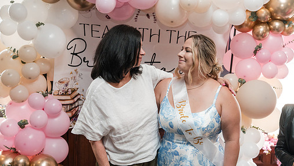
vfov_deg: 28.4
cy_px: 90
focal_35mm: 42
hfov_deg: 48.3
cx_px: 149
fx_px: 328
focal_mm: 35
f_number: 4
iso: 2500
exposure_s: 1/250
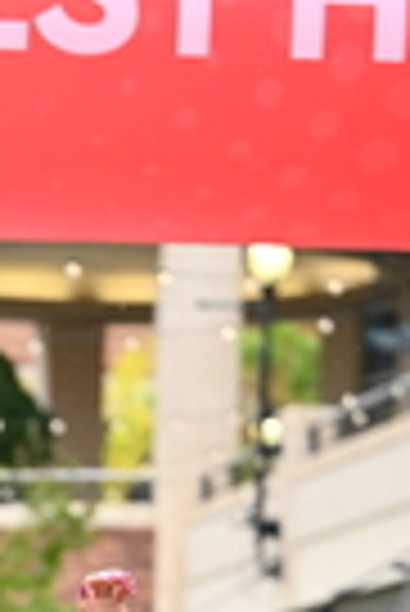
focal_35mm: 291
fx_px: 4958
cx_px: -232
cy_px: 1076
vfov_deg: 6.9
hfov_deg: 4.7
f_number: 2.8
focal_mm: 72
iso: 1250
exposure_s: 1/1250
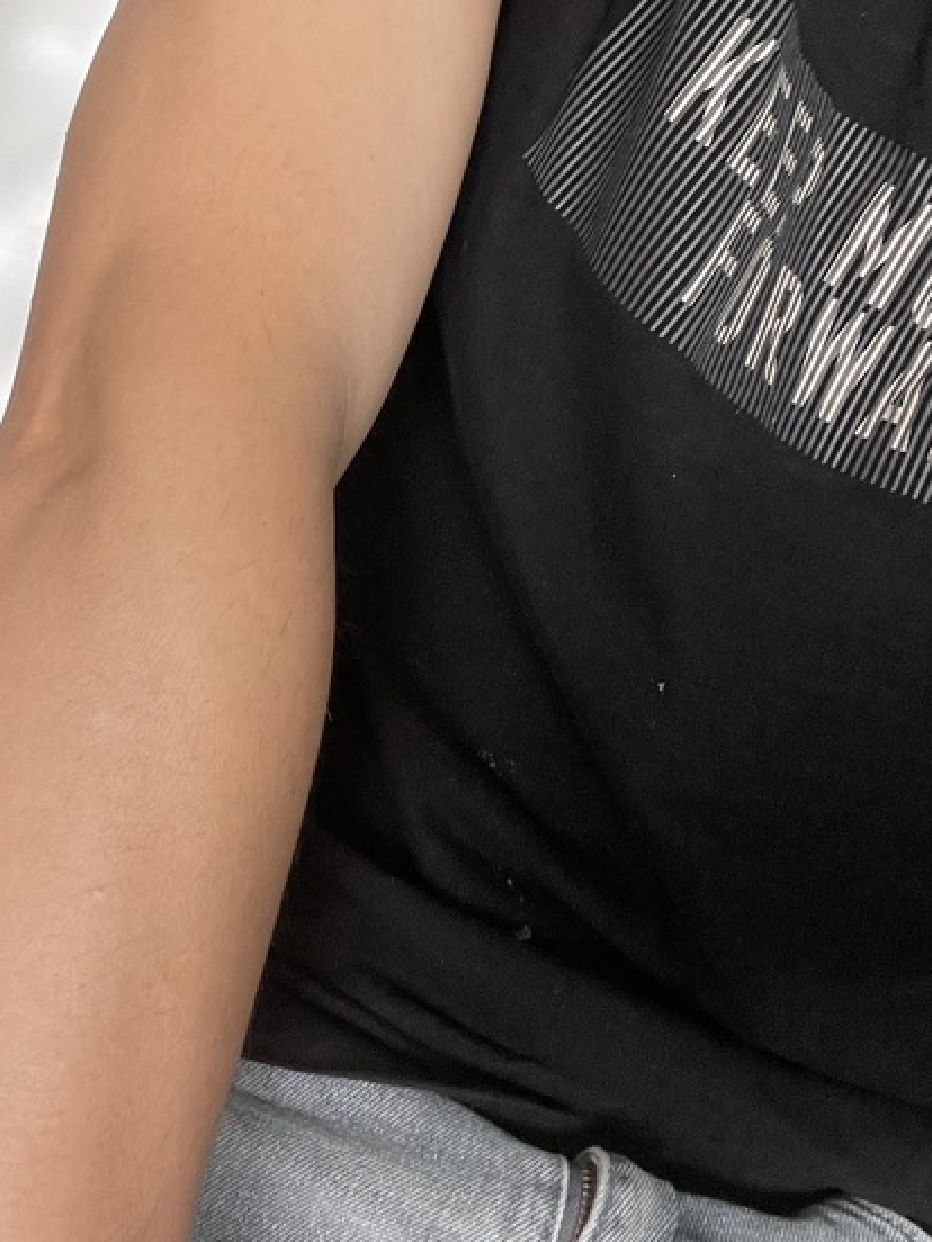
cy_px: 362
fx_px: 1795
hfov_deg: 28.8
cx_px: 266
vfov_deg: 37.5
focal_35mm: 50
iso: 100
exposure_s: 1/60
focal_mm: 2.71
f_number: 2.2
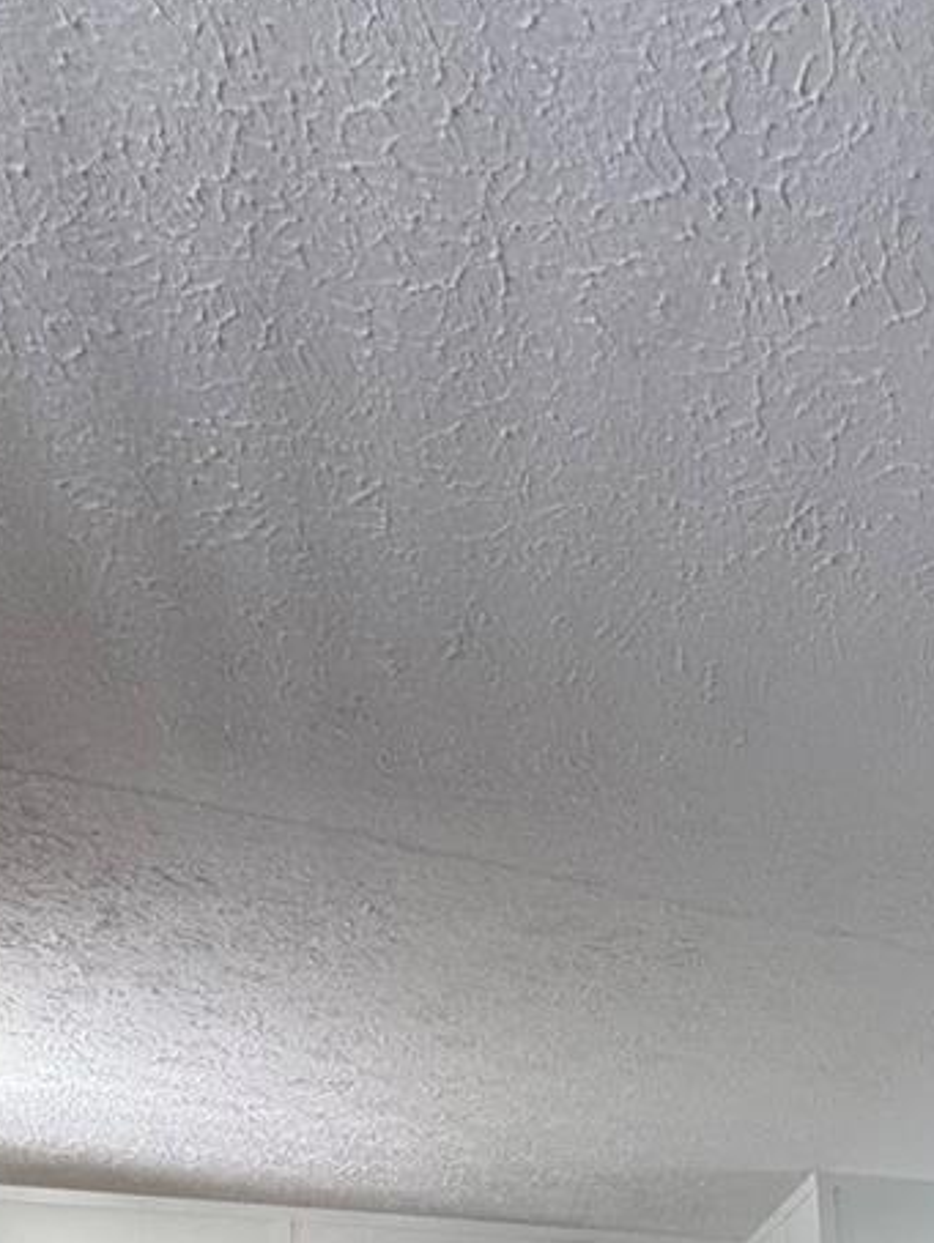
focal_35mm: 37
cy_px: 1580
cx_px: 1191
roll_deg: +3.5
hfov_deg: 30.9
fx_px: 1330
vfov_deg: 35.7
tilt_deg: -2.5
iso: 200
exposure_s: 1/99
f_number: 2.2
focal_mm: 2.22
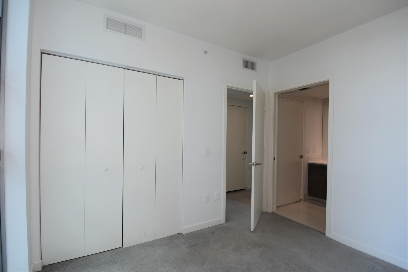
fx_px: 170
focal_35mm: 15
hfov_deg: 100.4
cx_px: 204
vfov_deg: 77.3
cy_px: 136
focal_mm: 10
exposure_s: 1/60
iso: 200
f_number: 5
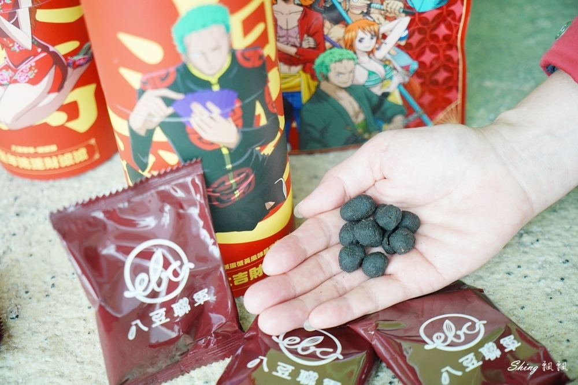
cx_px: 289
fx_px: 867
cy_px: 192
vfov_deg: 25.1
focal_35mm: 54
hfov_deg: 36.9
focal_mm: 54
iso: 1600
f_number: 4
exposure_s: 1/30
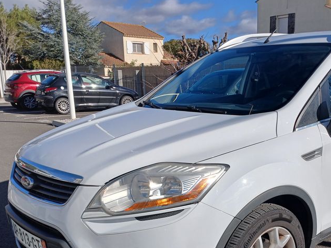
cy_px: 191
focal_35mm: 41
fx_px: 392
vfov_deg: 34.3
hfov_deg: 44.7
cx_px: 233
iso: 20
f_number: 1.8
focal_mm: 3.98
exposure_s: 1/1292
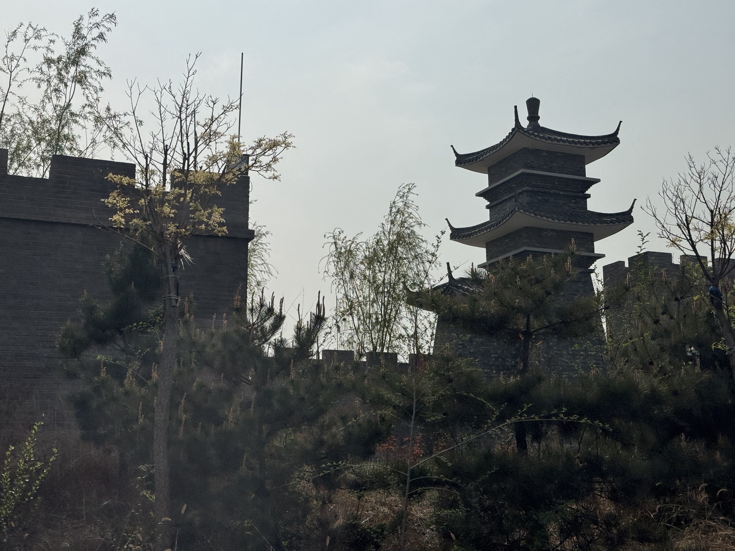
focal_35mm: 48
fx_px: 1019
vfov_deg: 30.3
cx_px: 368
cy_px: 276
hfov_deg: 39.7
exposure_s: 1/3610
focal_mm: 6.76
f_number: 1.78
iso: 64
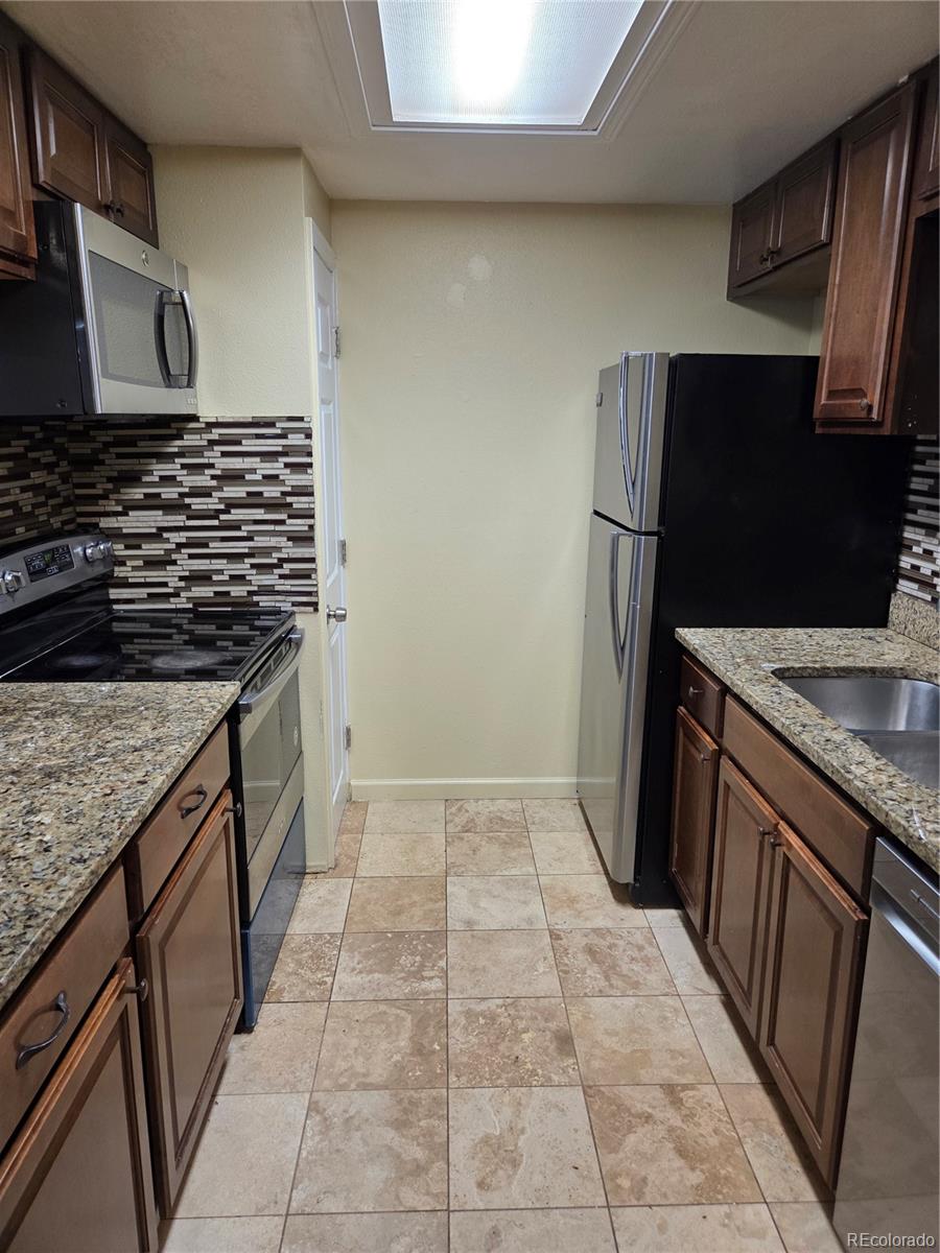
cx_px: 470
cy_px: 626
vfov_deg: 73.9
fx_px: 833
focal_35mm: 23
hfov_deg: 58.9
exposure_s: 1/120
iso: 160
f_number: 1.8
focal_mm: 5.4
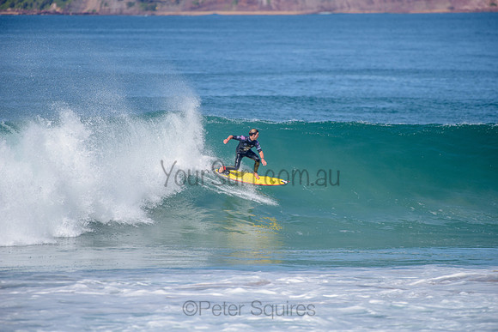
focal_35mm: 500
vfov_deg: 2.8
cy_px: 166
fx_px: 6918
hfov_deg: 4.1
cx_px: 249
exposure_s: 1/2000
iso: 160
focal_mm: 500
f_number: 5.6
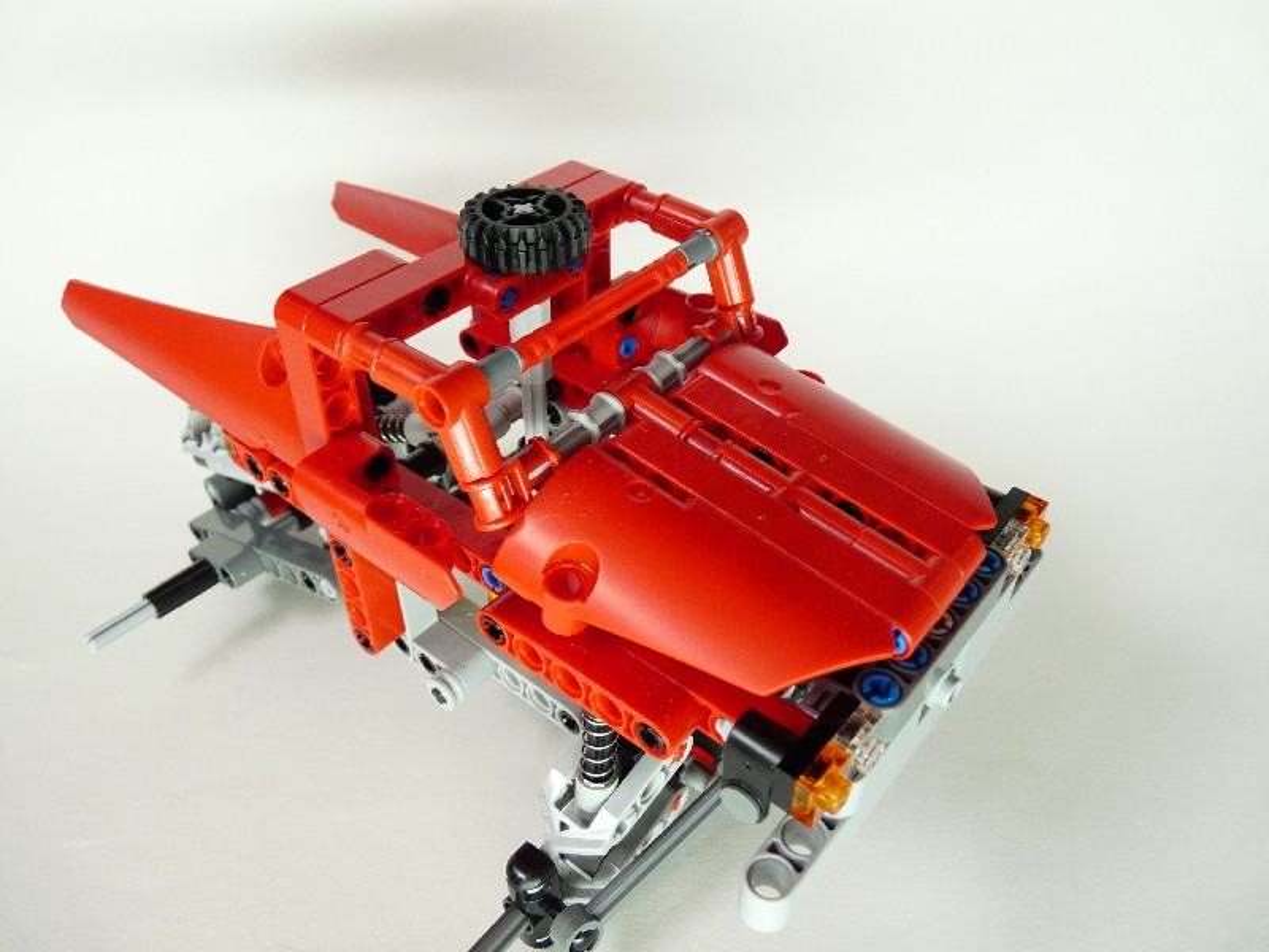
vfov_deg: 51.4
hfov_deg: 65.3
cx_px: 634
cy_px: 476
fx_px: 990
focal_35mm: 27
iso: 200
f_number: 2.8
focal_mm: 4.8
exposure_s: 1/30
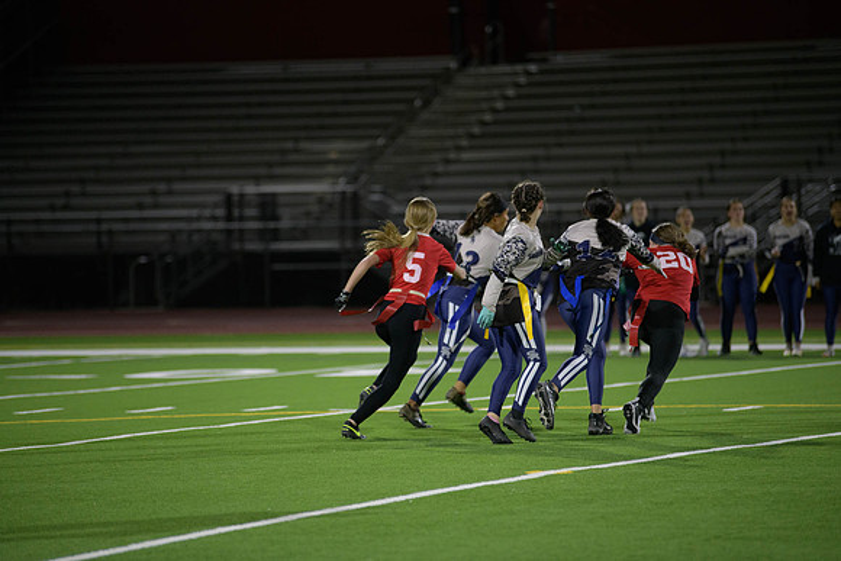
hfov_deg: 10.3
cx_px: 420
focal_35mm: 200
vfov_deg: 6.9
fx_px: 4673
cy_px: 280
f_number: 2.8
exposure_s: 1/640
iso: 2500
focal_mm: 200
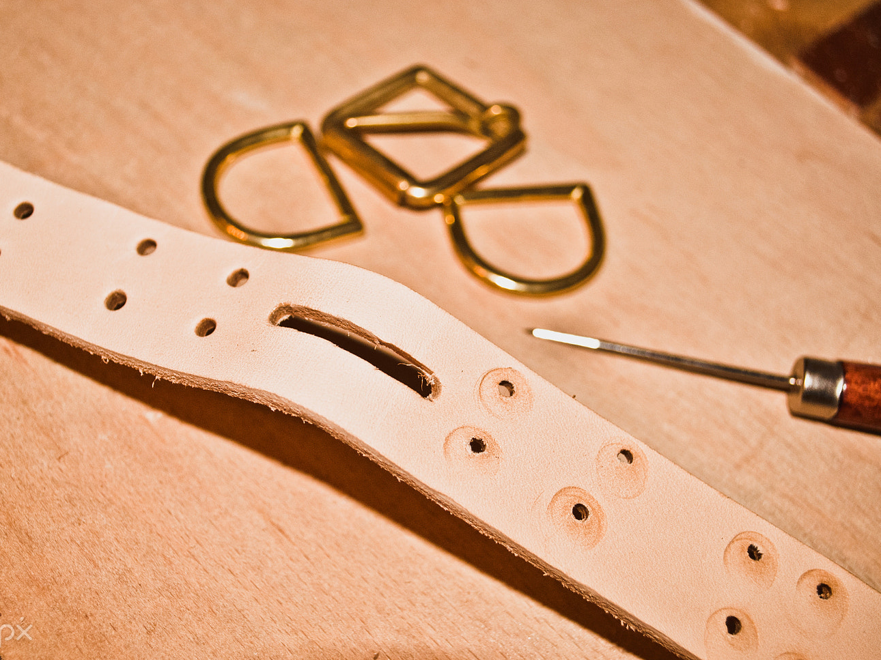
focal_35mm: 43
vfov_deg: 33.6
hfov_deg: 43.8
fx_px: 1094
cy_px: 364
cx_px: 409
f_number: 4
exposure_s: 1/50
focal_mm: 24
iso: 400
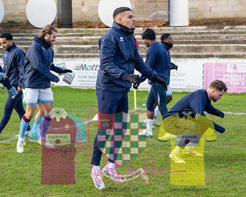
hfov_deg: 18.5
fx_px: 756
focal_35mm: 104
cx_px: 90
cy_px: 117
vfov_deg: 14.8
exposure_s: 1/2500
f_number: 3.2
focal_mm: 47
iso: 1250
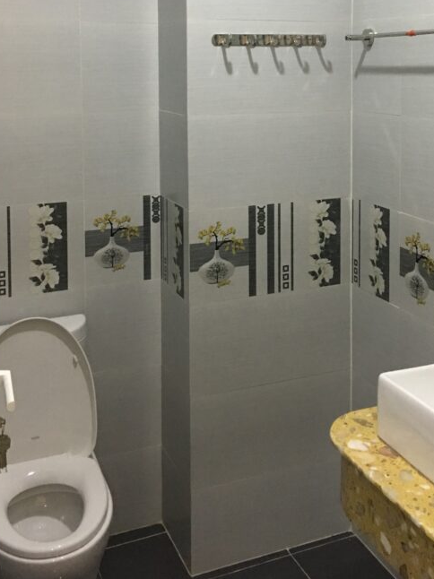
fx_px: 769
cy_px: 121
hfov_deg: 31.4
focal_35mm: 46
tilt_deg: -3.3
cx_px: 261
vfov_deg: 39.7
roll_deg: +0.7
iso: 125
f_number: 2.2
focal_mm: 4.15
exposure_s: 1/17
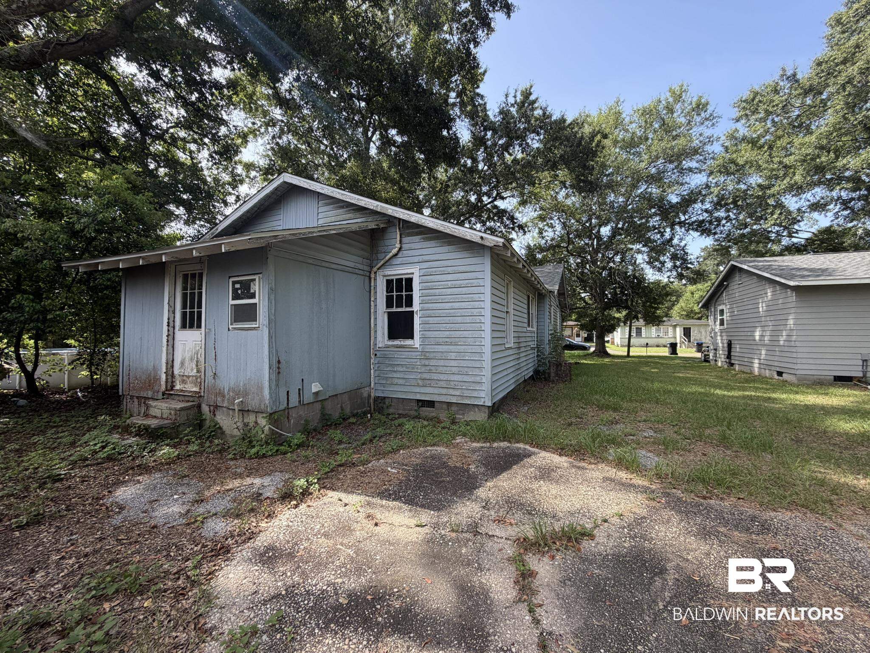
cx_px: 435
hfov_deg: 102.1
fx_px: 352
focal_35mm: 14
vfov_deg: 85.7
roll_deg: +0.0
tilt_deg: +1.7
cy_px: 326
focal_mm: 2.22
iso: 64
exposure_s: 1/468
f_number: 2.2
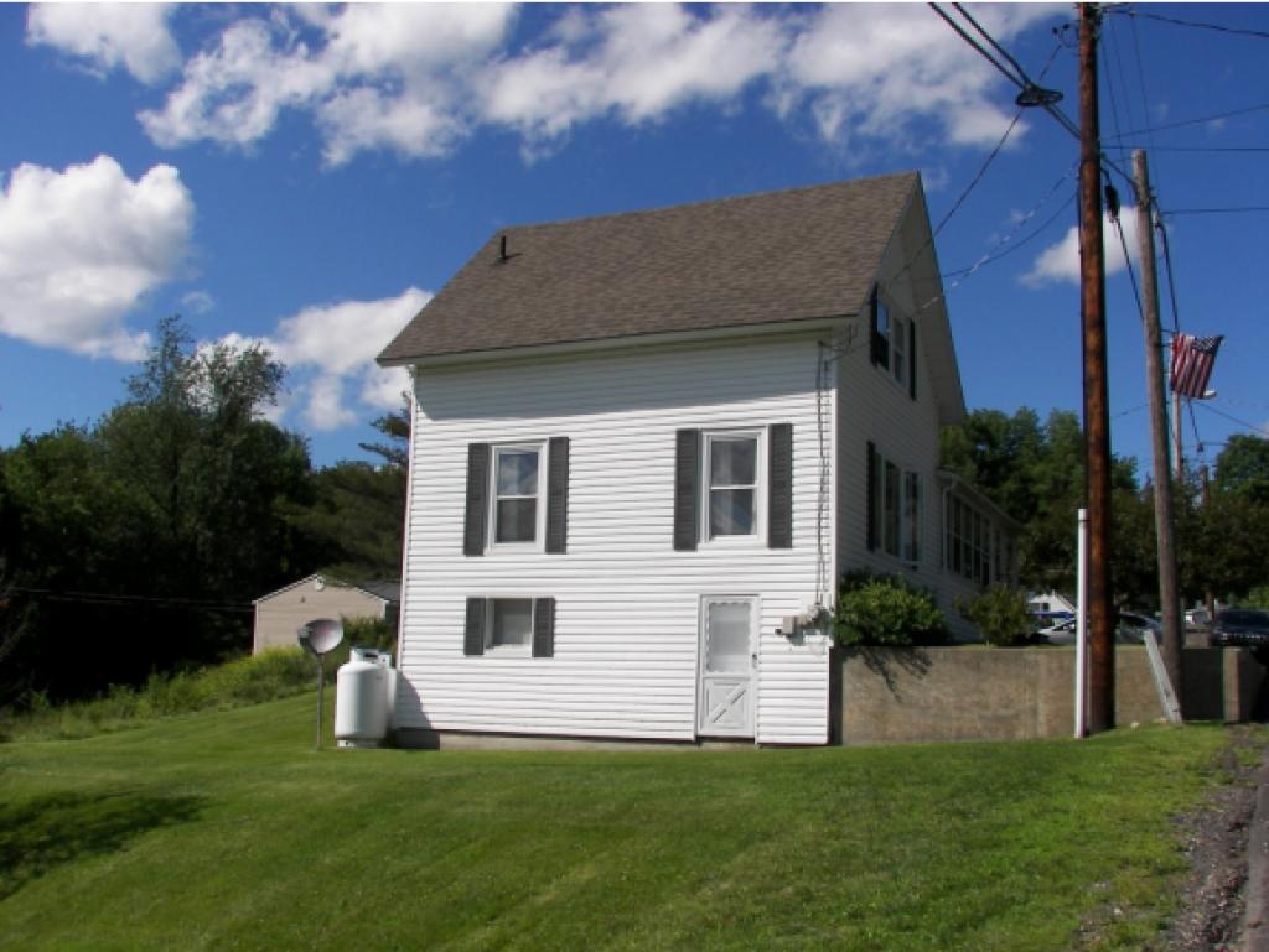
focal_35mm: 36
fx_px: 1320
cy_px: 476
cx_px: 634
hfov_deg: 51.3
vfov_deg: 39.7
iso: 50
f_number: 5.6
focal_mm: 6
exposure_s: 1/500
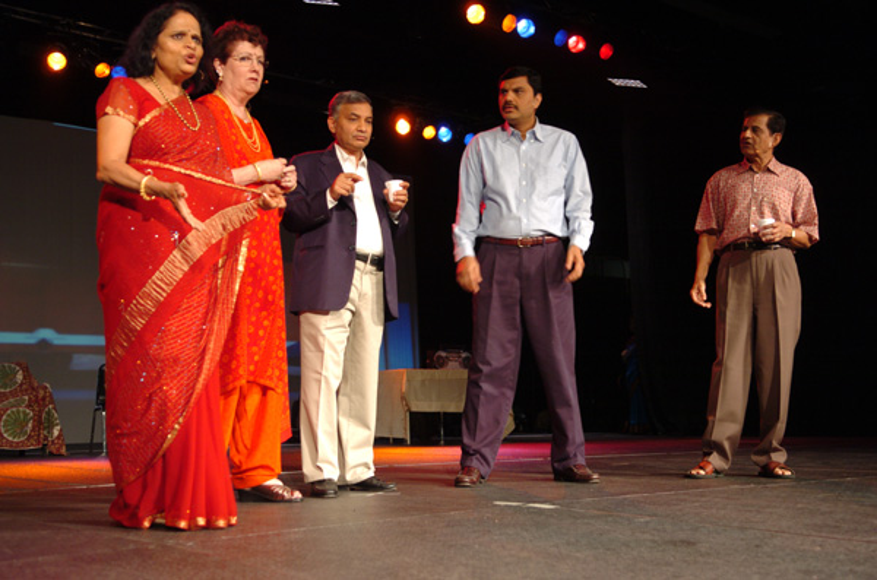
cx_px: 438
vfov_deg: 31.7
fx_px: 1021
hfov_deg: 46.5
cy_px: 290
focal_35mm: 42
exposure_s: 1/60
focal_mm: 28
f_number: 2.8
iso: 400
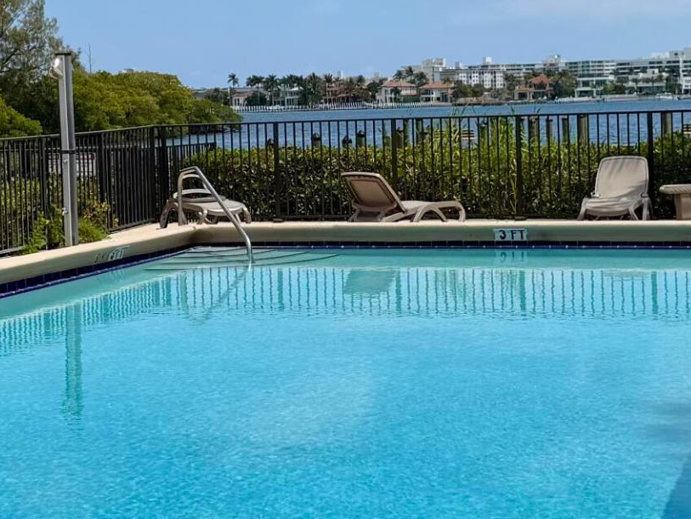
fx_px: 1697
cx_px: 270
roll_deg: +2.0
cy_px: 151
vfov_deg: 17.3
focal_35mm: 85
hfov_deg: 23.0
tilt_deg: -2.4
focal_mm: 6.76
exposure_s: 1/8130
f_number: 1.78
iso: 80
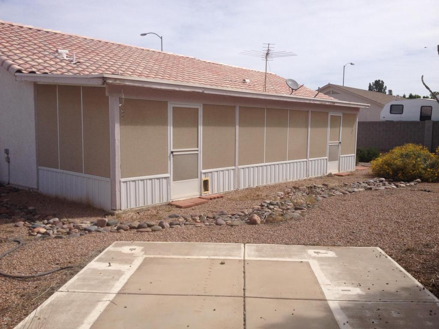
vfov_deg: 40.7
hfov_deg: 52.6
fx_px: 444
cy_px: 164
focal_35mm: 35
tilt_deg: -7.4
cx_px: 220
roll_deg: -3.5
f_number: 2.4
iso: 50
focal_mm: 4.28
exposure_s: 1/2632
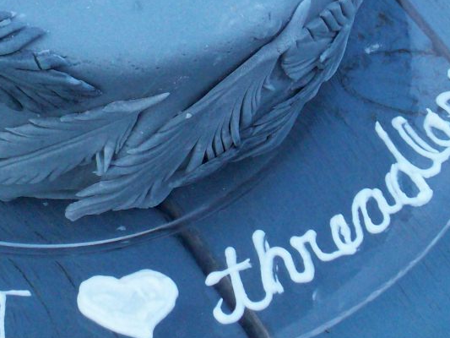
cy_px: -19
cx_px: 88
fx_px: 2405
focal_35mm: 185
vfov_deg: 8.0
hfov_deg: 10.7
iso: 160
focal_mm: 12.8
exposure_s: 1/27.8
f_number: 4.2
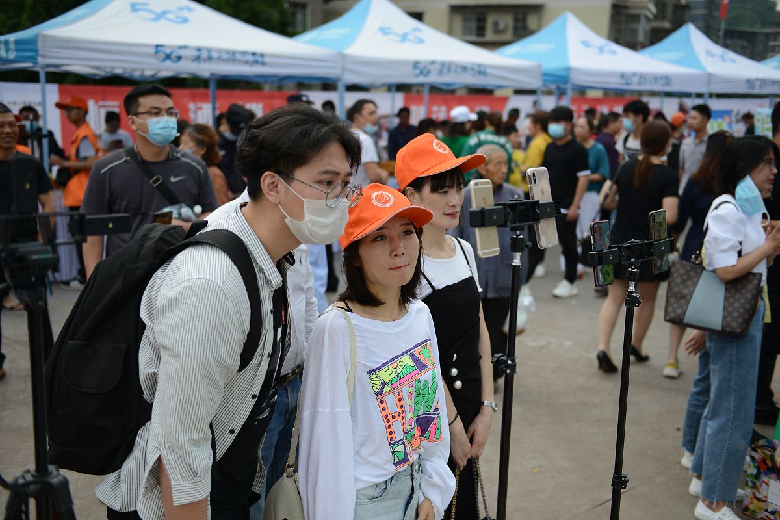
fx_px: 867
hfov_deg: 48.5
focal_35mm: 40
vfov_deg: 33.4
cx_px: 390
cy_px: 260
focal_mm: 40
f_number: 2.8
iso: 200
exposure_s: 1/2500
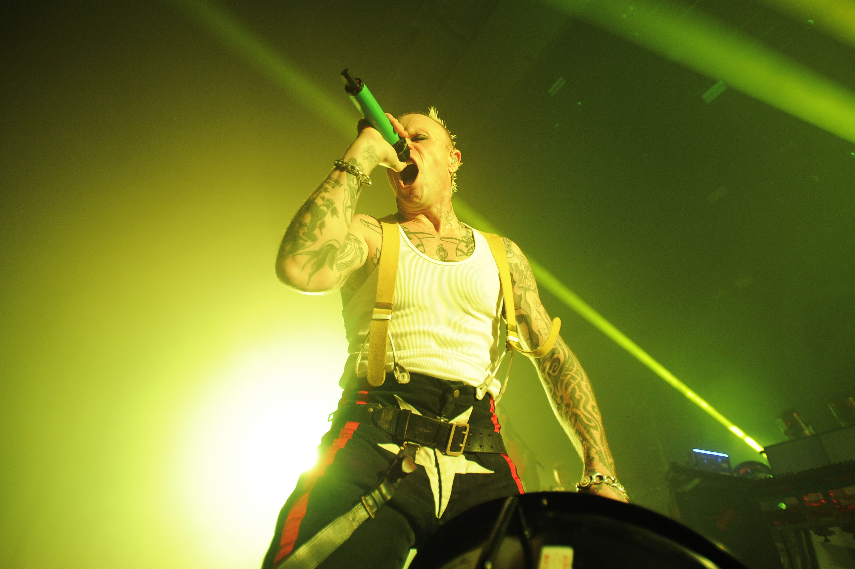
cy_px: 284
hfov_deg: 93.3
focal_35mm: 17
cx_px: 428
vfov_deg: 70.4
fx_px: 403
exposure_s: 1/400
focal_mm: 17
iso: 1600
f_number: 2.8
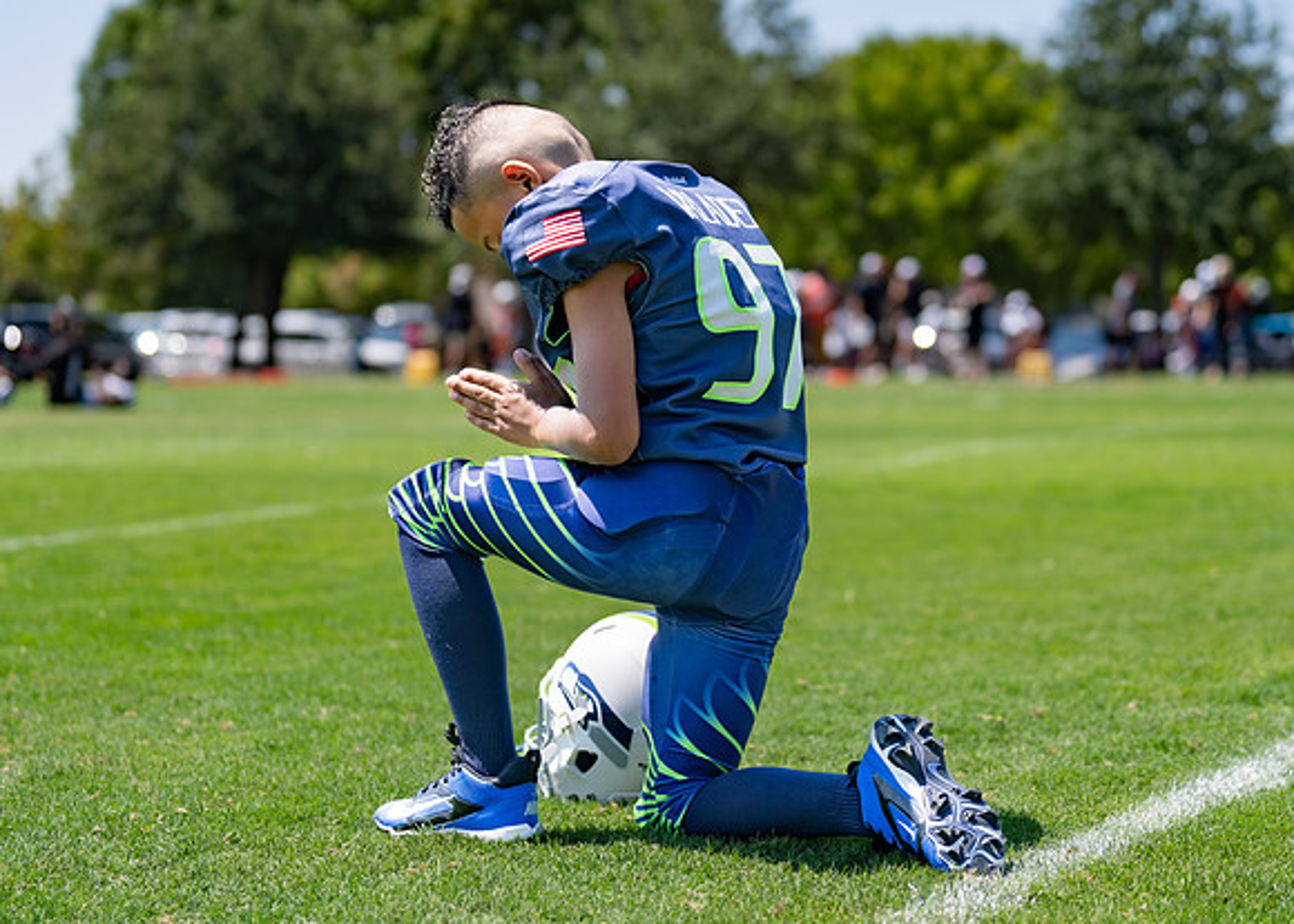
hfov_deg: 21.4
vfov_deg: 15.4
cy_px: 420
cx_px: 713
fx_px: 3422
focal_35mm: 93
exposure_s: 1/1250
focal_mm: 70
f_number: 2.8
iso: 100
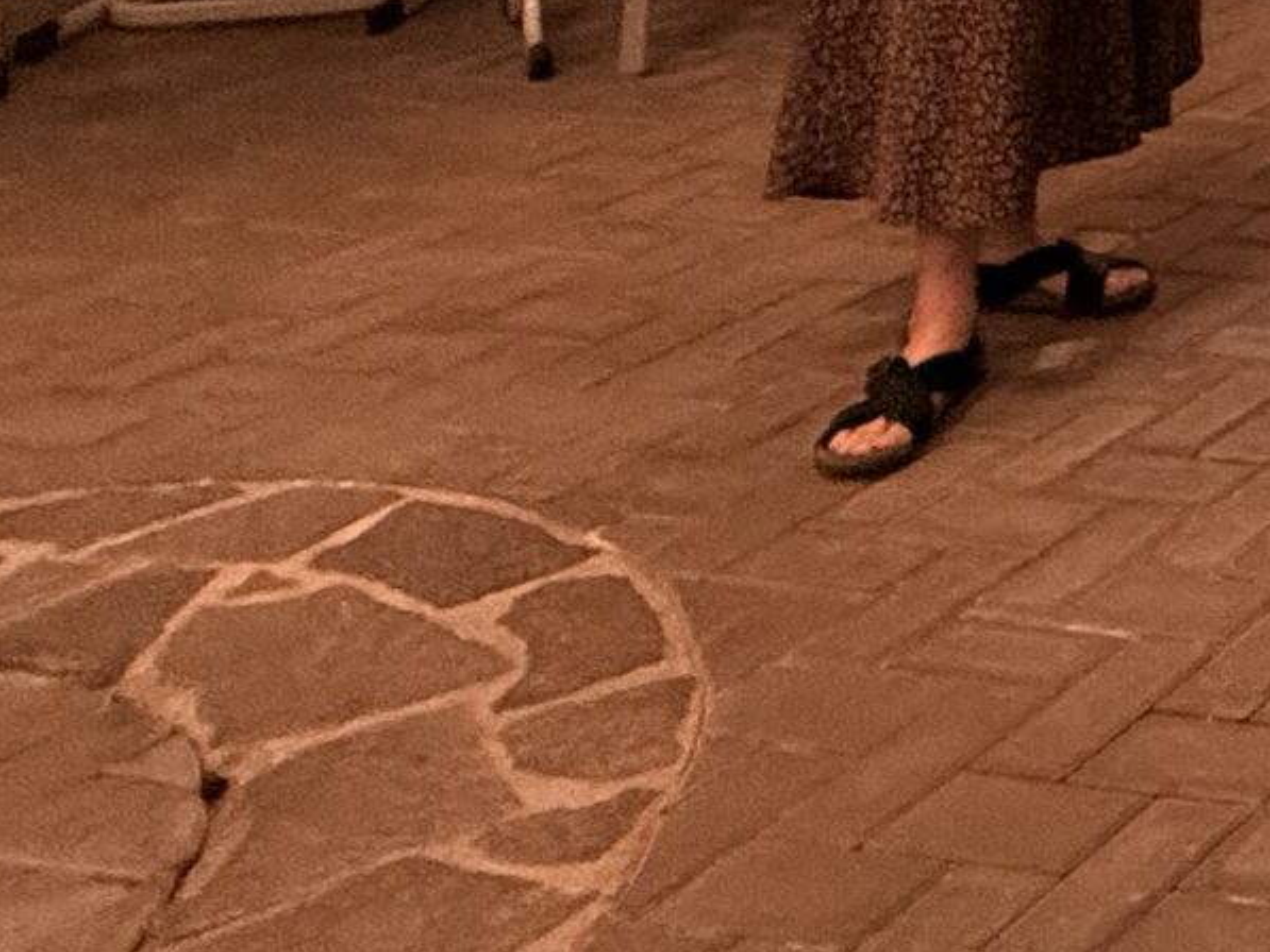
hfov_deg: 17.8
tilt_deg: +2.9
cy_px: -808
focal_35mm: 60
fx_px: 2202
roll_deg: -2.2
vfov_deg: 18.5
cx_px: 2704
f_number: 2.2
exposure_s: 1/120
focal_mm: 2.22
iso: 250
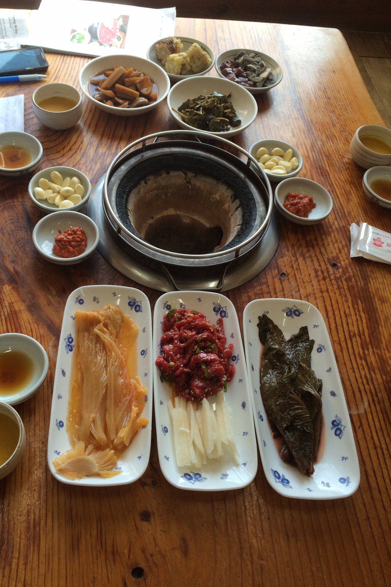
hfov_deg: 42.2
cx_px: 168
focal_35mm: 31
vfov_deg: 60.3
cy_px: 287
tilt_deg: -55.3
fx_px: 505
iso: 50
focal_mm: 4.15
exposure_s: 1/120
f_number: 2.2
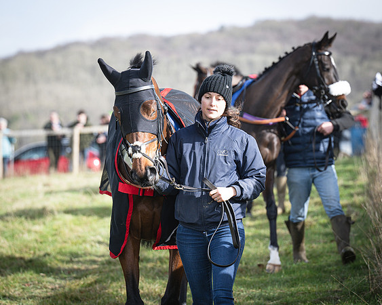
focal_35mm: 186
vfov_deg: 8.3
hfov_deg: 10.4
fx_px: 2101
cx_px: 209
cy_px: 152
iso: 160
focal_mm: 110
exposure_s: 1/1250
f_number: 2.8
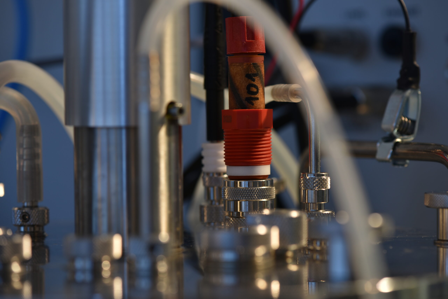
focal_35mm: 105
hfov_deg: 19.4
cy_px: 150
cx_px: 224
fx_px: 1307
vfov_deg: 13.1
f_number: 5.6
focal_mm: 105
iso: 160
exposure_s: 1/15
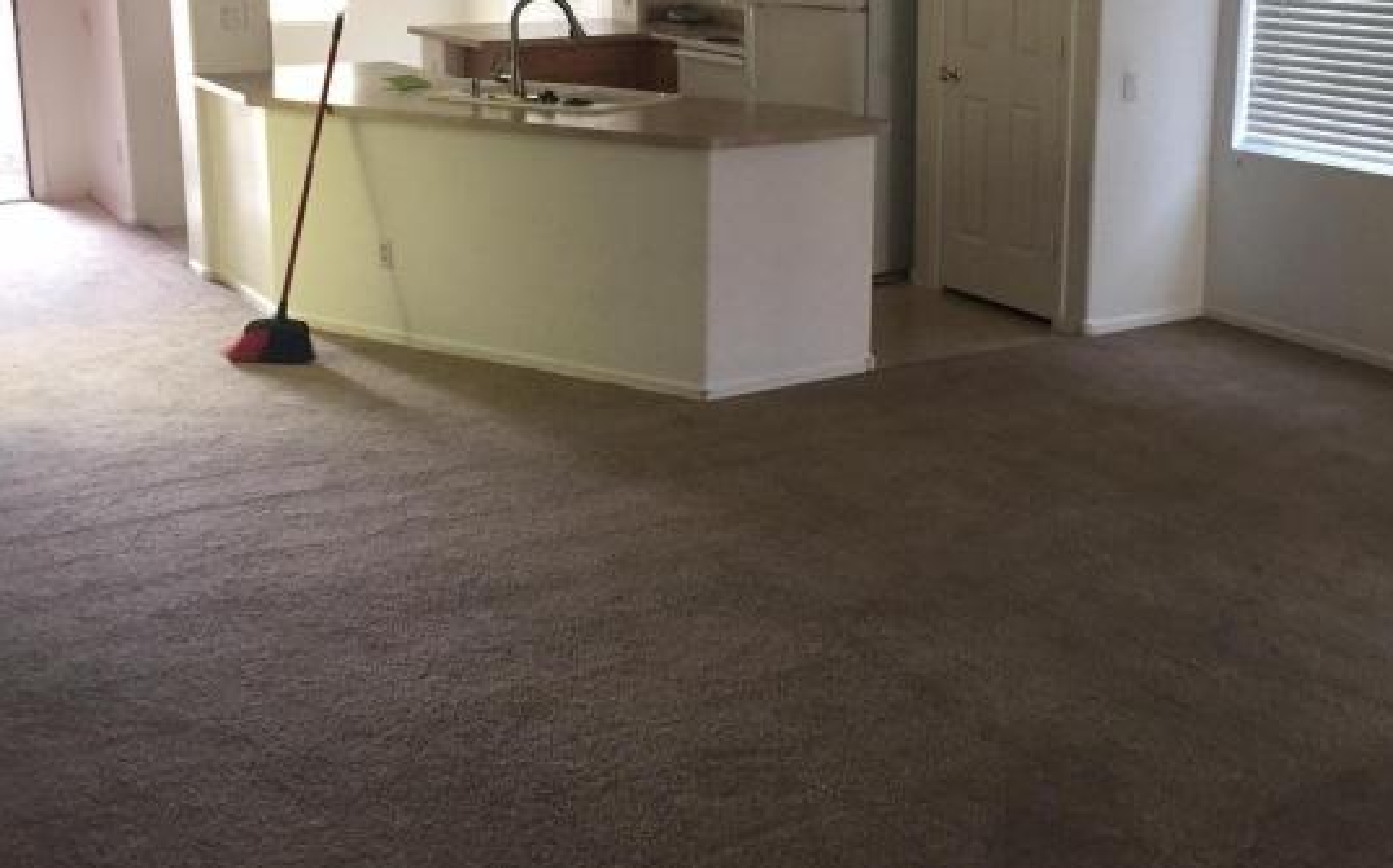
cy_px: 244
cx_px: 739
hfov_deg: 45.3
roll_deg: -0.1
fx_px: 1670
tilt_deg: -12.0
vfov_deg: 28.8
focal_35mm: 44
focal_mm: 4.15
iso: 160
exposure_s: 1/30
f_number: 2.2
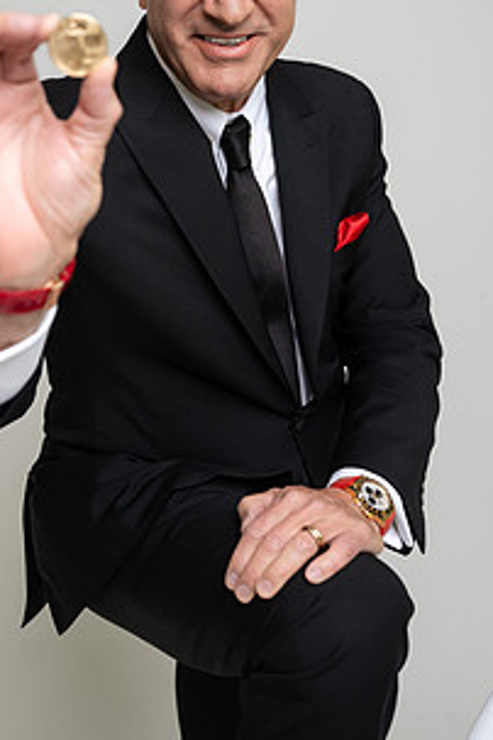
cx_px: 220
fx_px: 1068
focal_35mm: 52
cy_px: 254
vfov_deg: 37.8
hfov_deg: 26.0
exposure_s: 1/125
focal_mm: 35
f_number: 4
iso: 400
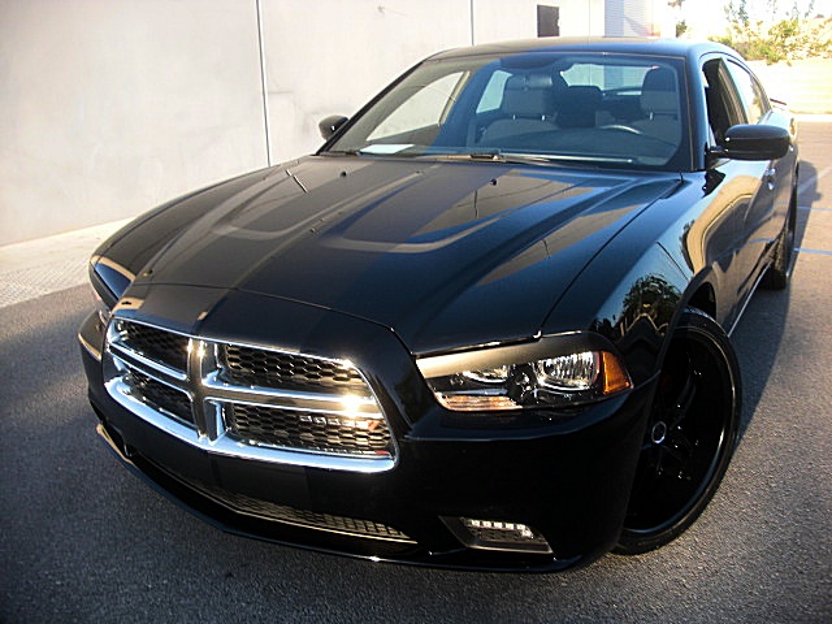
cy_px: 312
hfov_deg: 51.4
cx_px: 416
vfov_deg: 39.7
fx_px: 865
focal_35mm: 36
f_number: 2.8
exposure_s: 1/100
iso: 50
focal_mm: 6.3
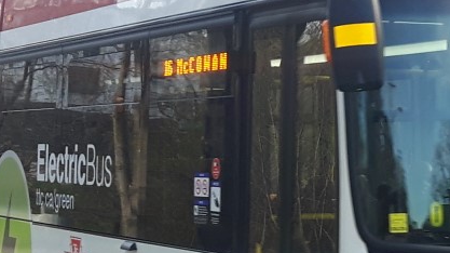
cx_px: 352
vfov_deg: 14.4
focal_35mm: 83
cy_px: 205
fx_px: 990
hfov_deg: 25.2
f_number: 1.9
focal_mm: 3.7
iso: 40
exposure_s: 1/225
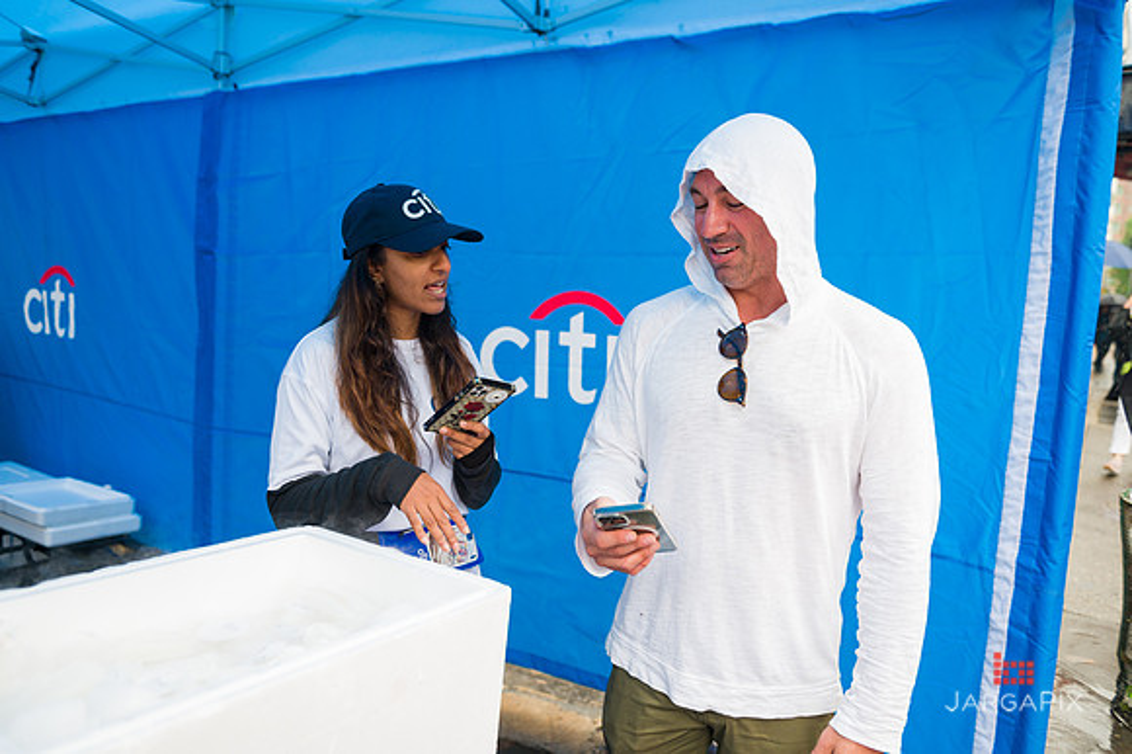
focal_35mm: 27
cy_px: 377
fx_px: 848
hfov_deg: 67.4
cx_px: 566
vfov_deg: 47.9
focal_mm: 27
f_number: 3.2
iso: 320
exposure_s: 1/250
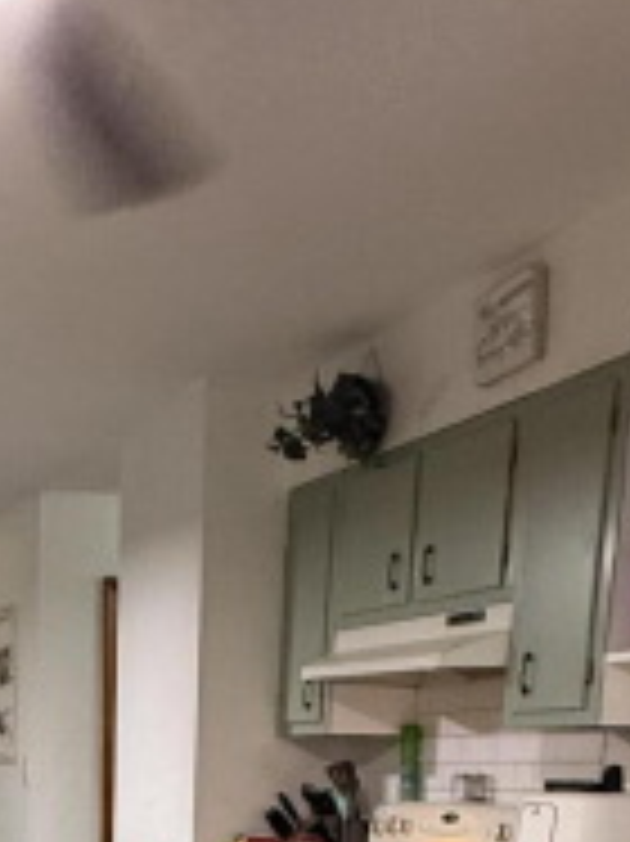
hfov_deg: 26.8
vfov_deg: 32.0
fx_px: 1215
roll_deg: +0.4
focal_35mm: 50
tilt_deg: -11.3
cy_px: 1002
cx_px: -54
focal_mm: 2.22
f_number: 2.2
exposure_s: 1/59
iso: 500
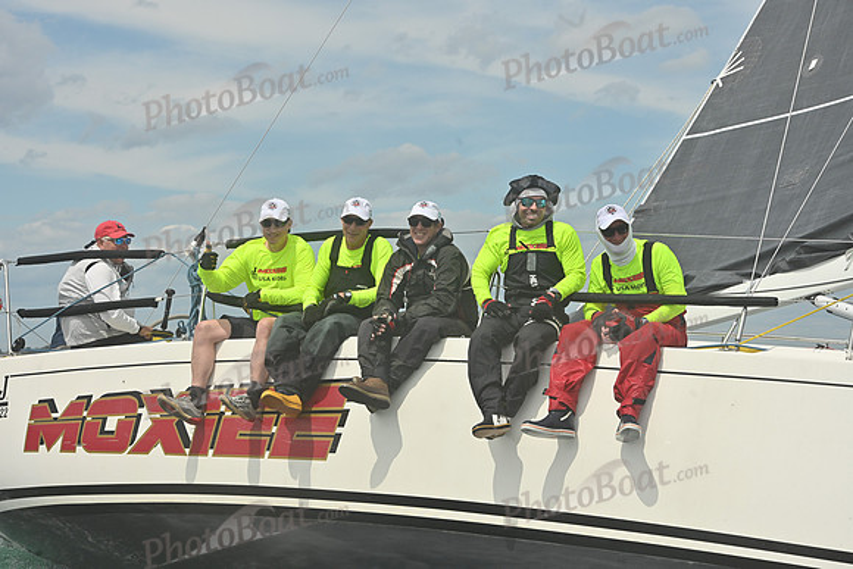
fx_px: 2370
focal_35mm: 100
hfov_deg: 20.4
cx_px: 426
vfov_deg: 13.7
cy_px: 284
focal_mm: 100
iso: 320
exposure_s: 1/1250
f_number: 13
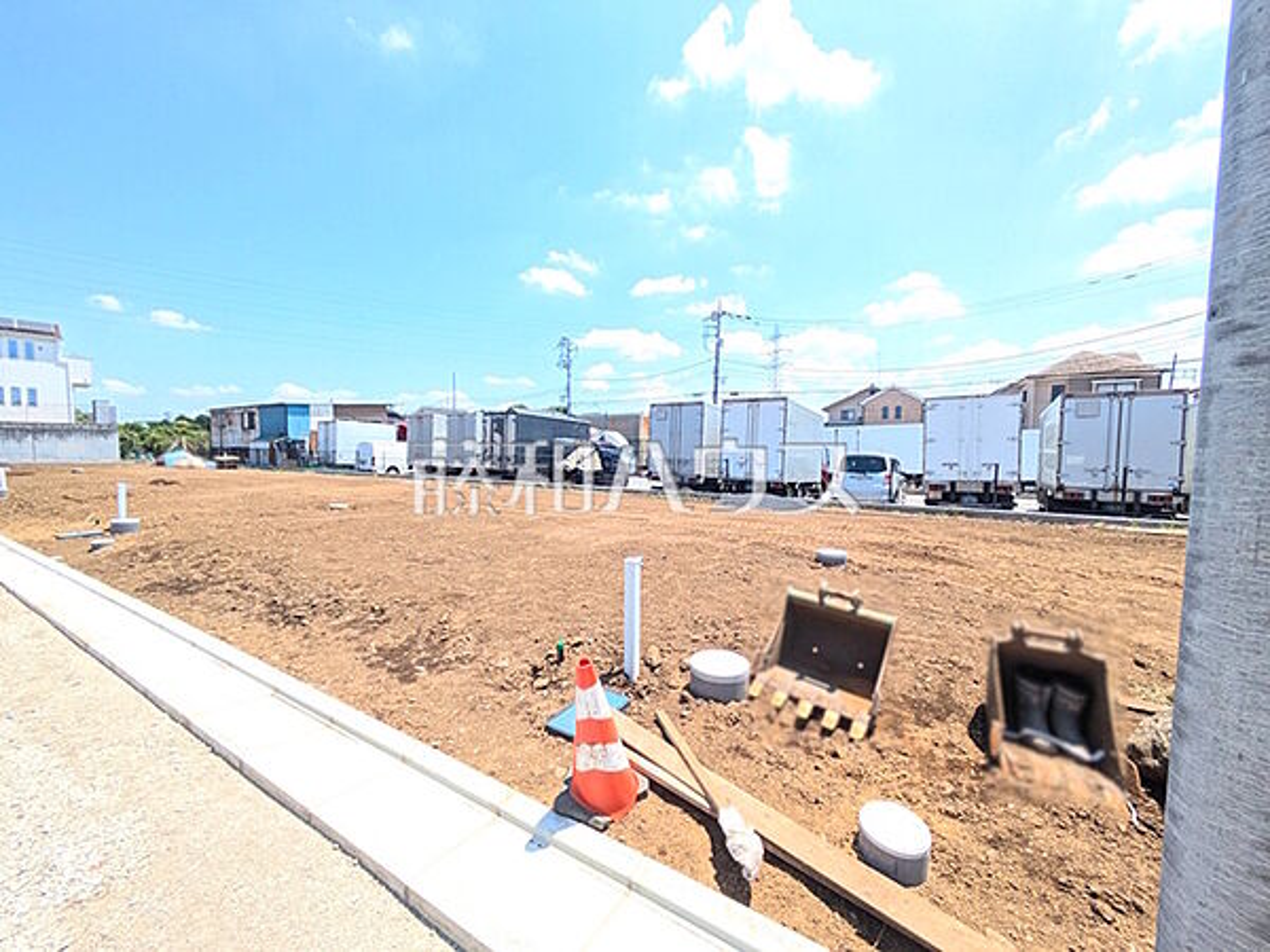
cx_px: 635
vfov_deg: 85.7
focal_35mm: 14
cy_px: 476
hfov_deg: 102.1
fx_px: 514
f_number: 2.2
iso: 50
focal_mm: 1.83
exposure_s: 1/883
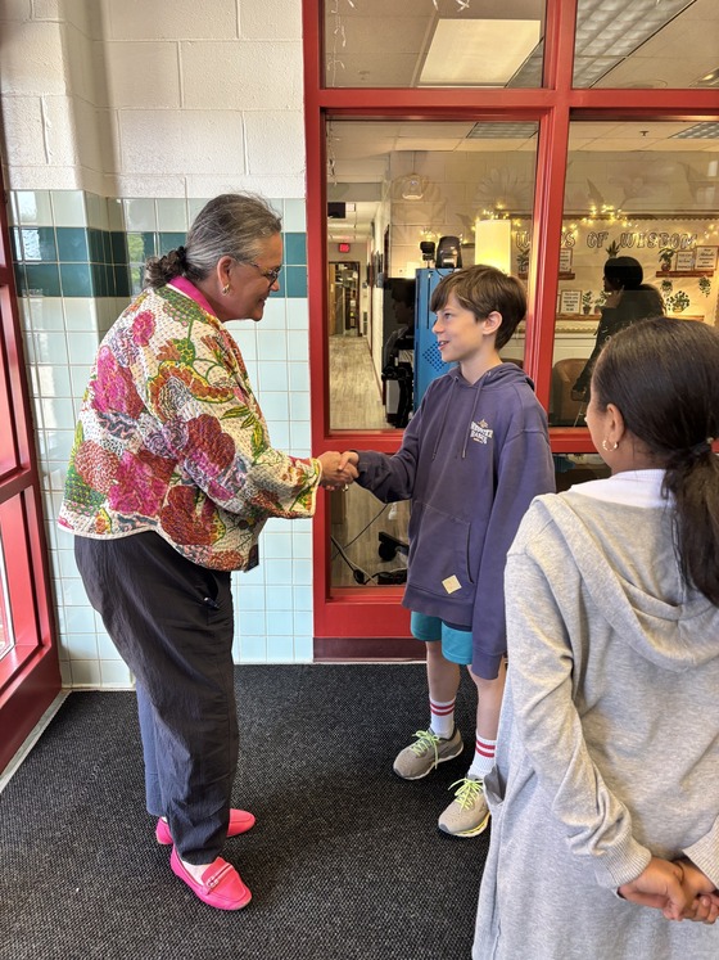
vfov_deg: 67.3
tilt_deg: -13.4
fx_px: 720
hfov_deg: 53.1
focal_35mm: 26
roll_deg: -1.5
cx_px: 360
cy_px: 480
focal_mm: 5.96
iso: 125
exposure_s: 1/120
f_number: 1.6
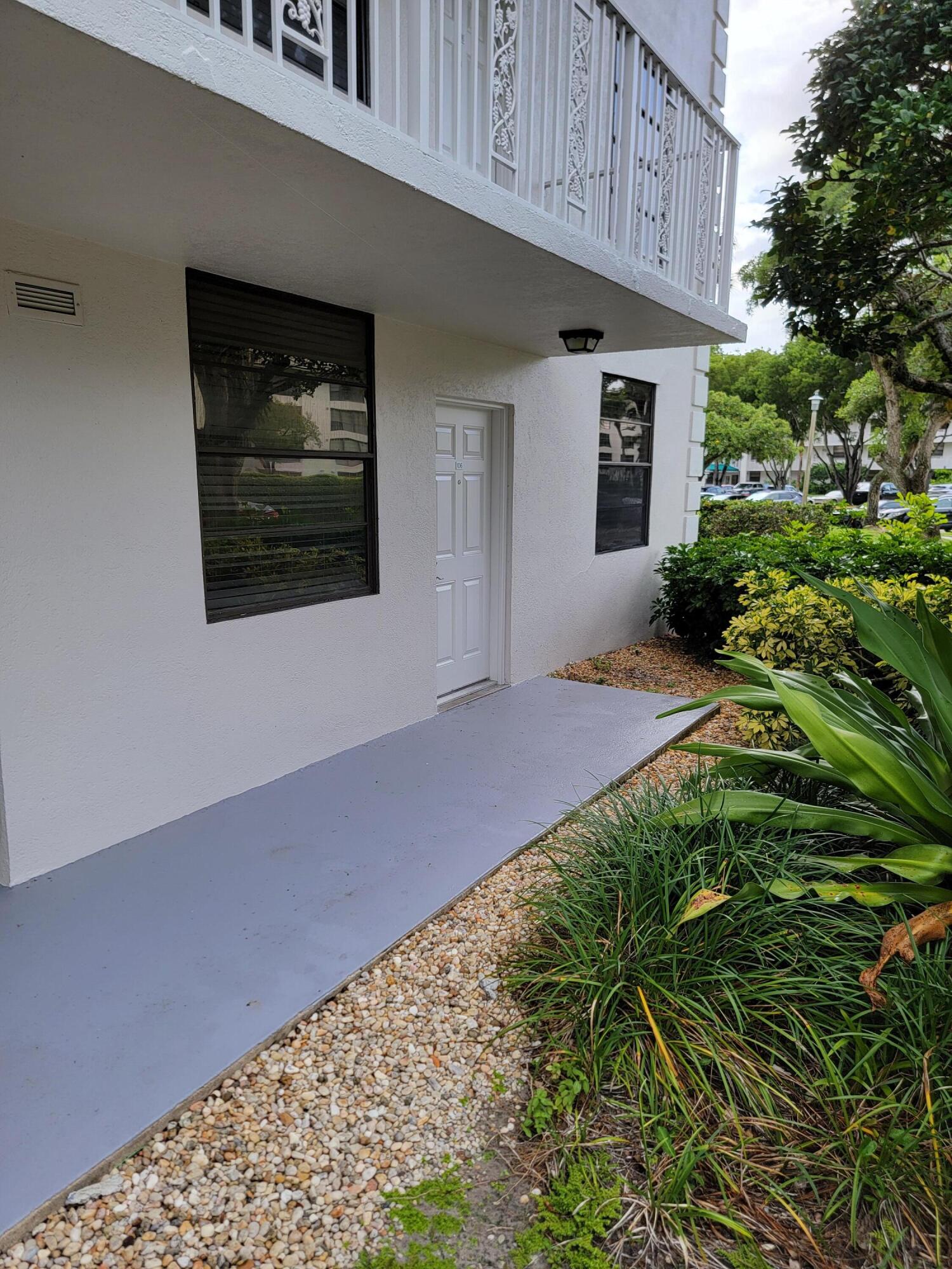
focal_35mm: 24
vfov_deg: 71.6
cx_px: 476
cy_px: 634
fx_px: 880
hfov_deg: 56.8
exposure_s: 1/139
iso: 16
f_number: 1.8
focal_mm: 6.7
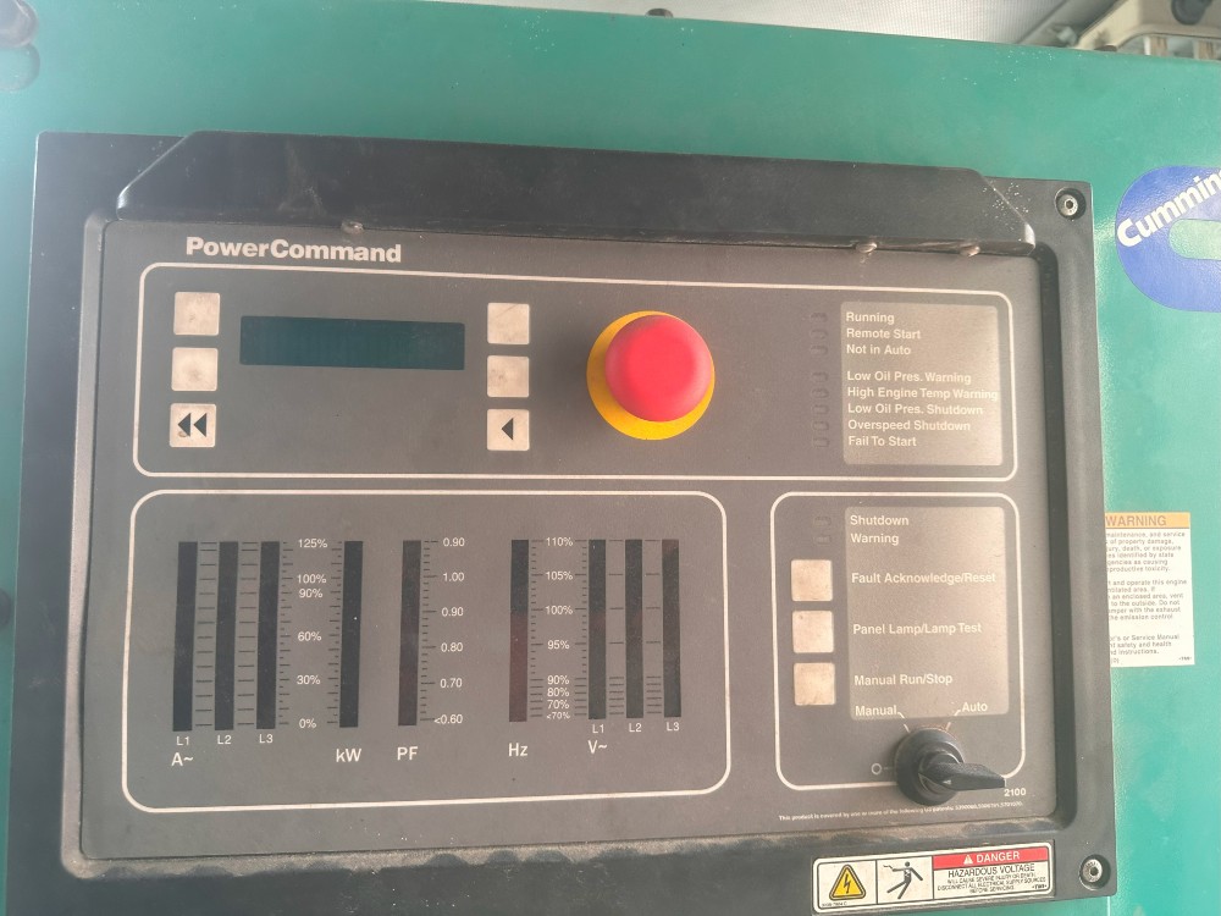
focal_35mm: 24
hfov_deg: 71.6
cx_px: 610
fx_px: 847
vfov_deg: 56.8
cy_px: 458
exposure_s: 1/121
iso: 100
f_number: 1.78
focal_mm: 6.86
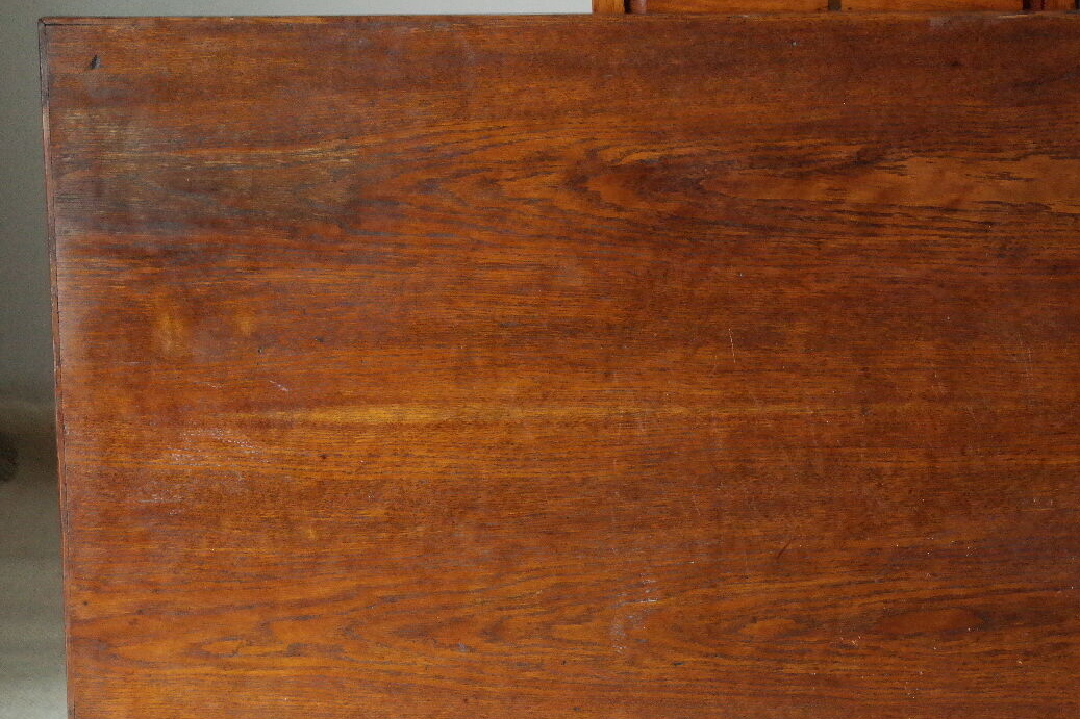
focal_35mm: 115
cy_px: 357
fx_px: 3449
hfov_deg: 17.6
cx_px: 883
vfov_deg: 11.9
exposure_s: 1/30
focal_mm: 45
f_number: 5.6
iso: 3200
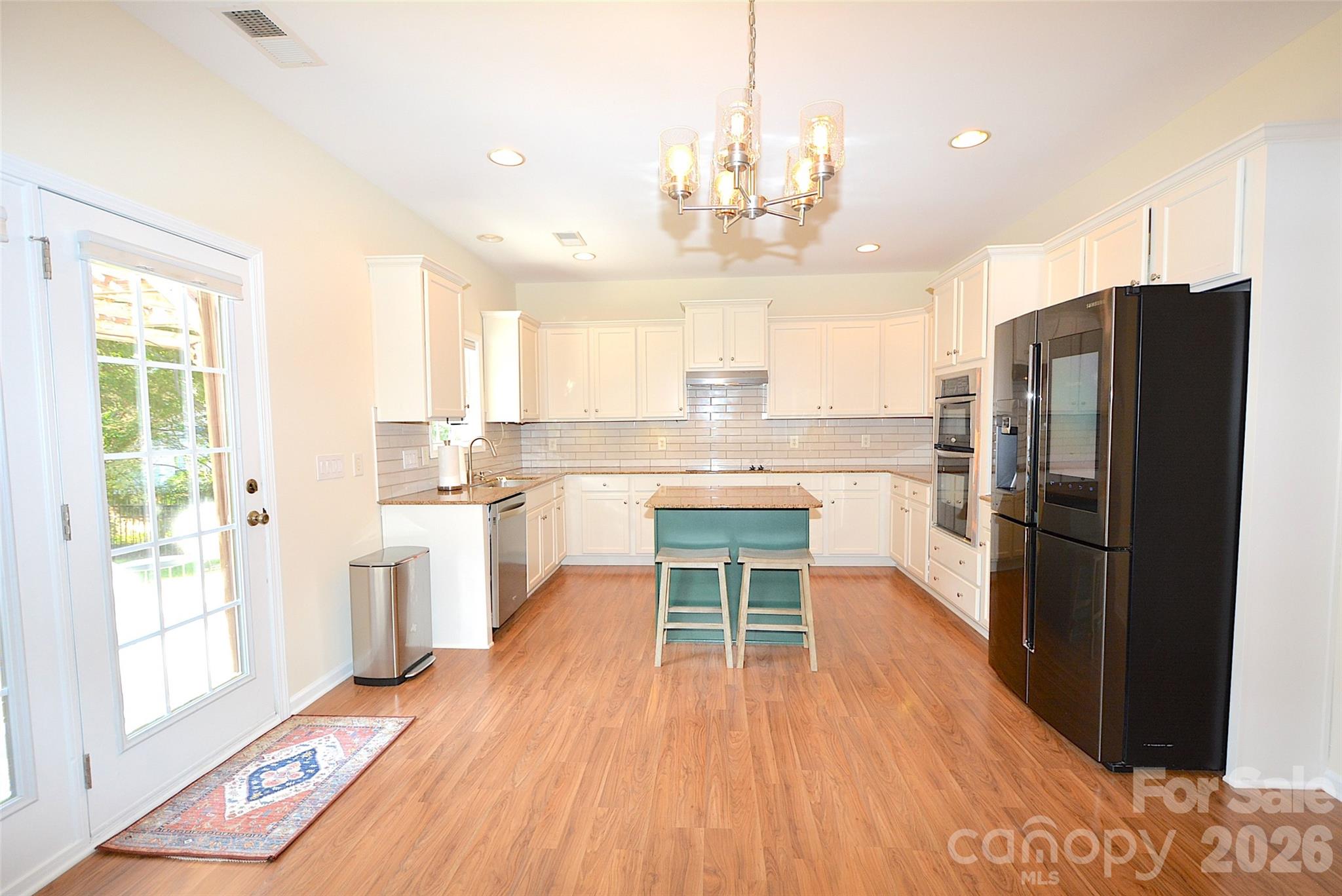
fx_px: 559
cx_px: 671
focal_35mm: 15
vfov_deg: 77.4
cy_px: 448
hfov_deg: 100.4
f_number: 3.5
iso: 500
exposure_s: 1/200
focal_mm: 10
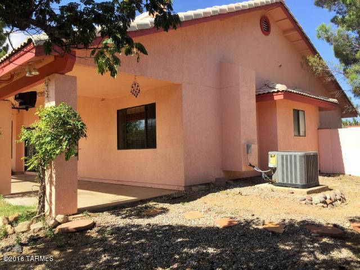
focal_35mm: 29
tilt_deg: +3.7
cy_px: 135
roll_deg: -0.2
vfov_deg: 48.2
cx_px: 180
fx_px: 302
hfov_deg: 61.7
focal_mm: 4.15
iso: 32
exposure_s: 1/1276
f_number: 2.2
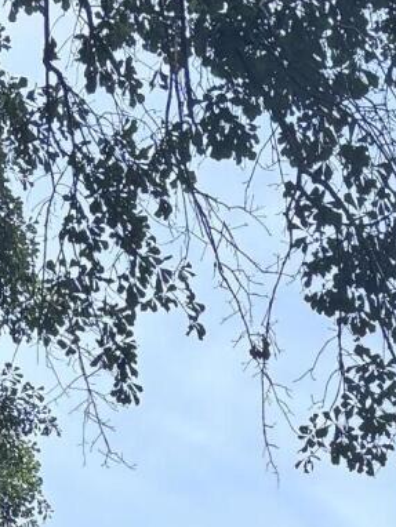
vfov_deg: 12.0
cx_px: 319
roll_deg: -0.1
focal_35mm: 136
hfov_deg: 10.9
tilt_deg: +2.7
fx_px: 2072
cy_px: 1209
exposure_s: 1/1092
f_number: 1.6
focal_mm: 5.96
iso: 50
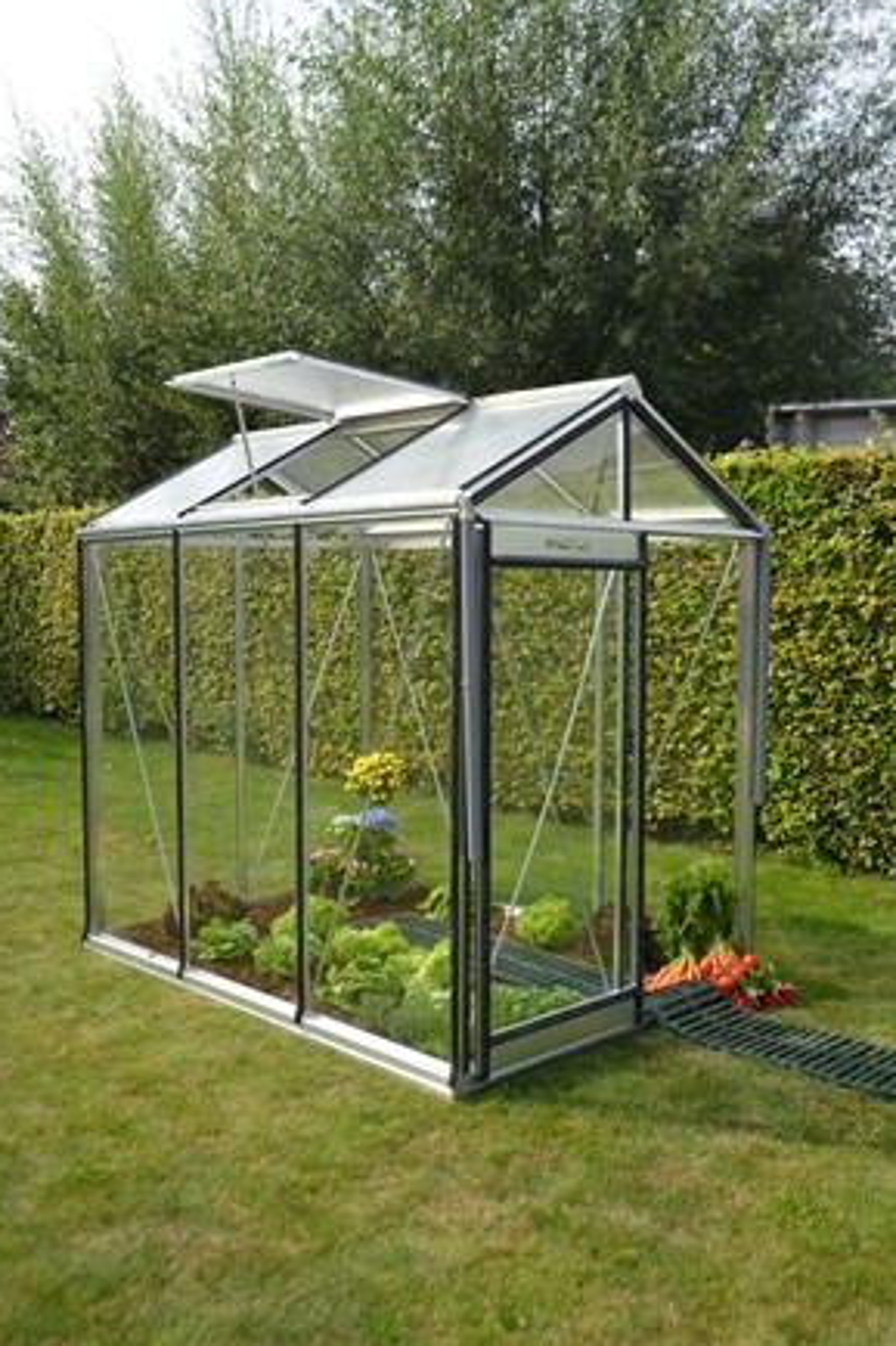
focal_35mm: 34
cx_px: 448
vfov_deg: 55.8
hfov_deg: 38.9
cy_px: 657
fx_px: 1270
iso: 180
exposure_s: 1/250
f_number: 8
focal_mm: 22
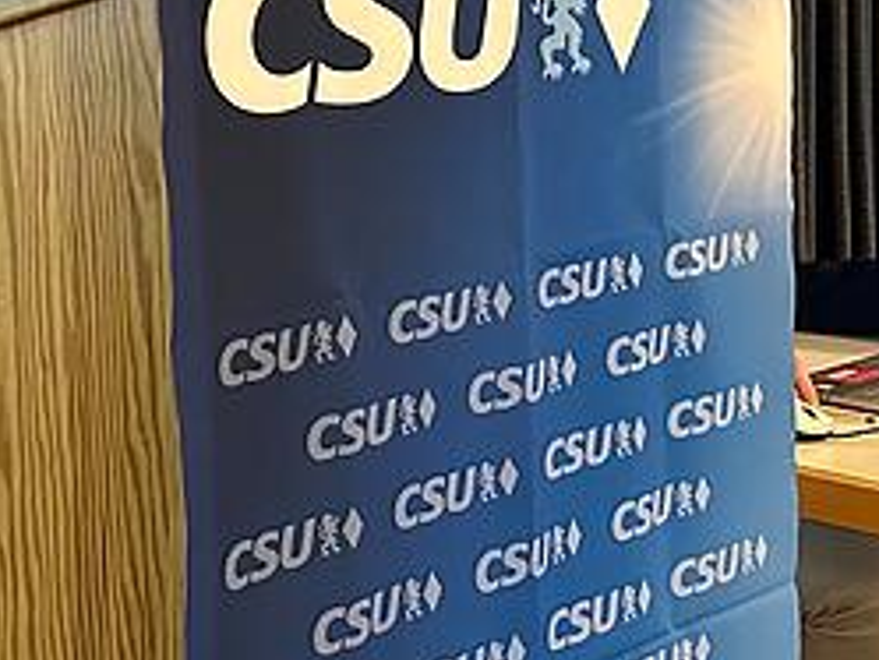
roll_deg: +1.4
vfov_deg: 18.7
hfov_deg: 25.2
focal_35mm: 77
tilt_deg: -2.6
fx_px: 1956
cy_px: 32
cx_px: 275
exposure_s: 1/60
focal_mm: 6.86
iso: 800
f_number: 1.78
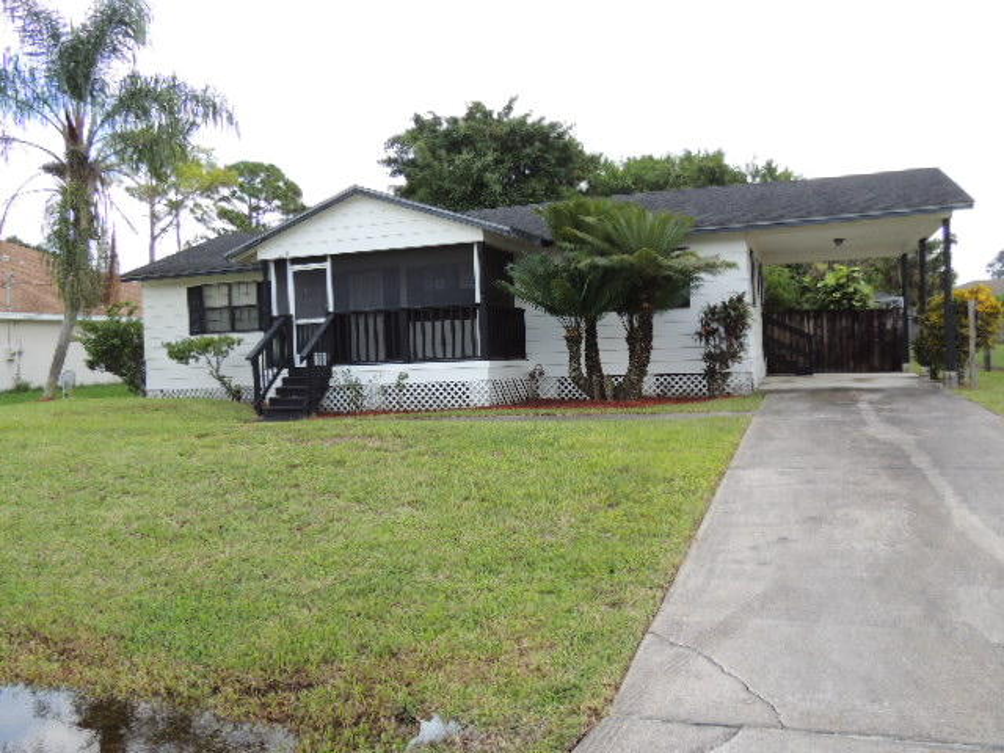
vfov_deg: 46.8
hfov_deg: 60.0
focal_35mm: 30
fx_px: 870
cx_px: 502
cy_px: 376
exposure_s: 1/400
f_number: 3.1
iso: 100
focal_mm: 5.3
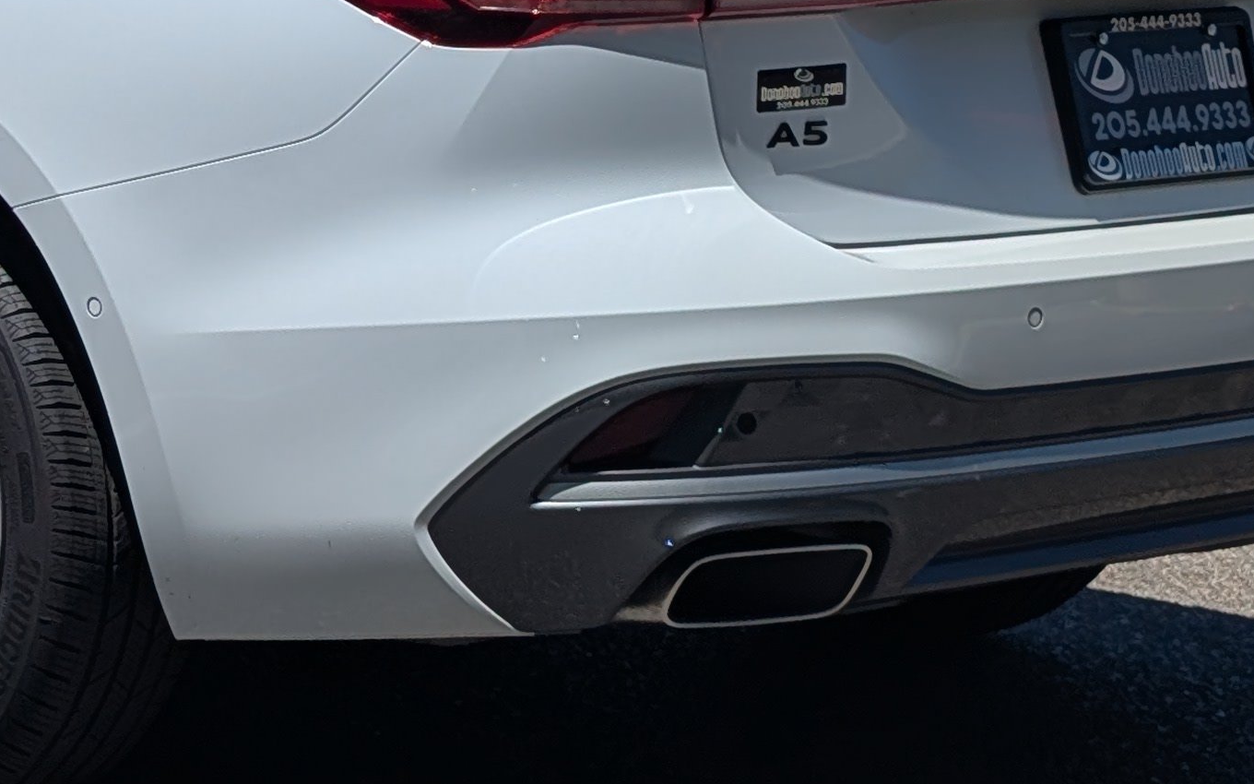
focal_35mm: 156
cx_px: -127
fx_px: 5331
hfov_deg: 13.2
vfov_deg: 8.4
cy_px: 97
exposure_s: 1/2160
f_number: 1.68
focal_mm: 6.9
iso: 22
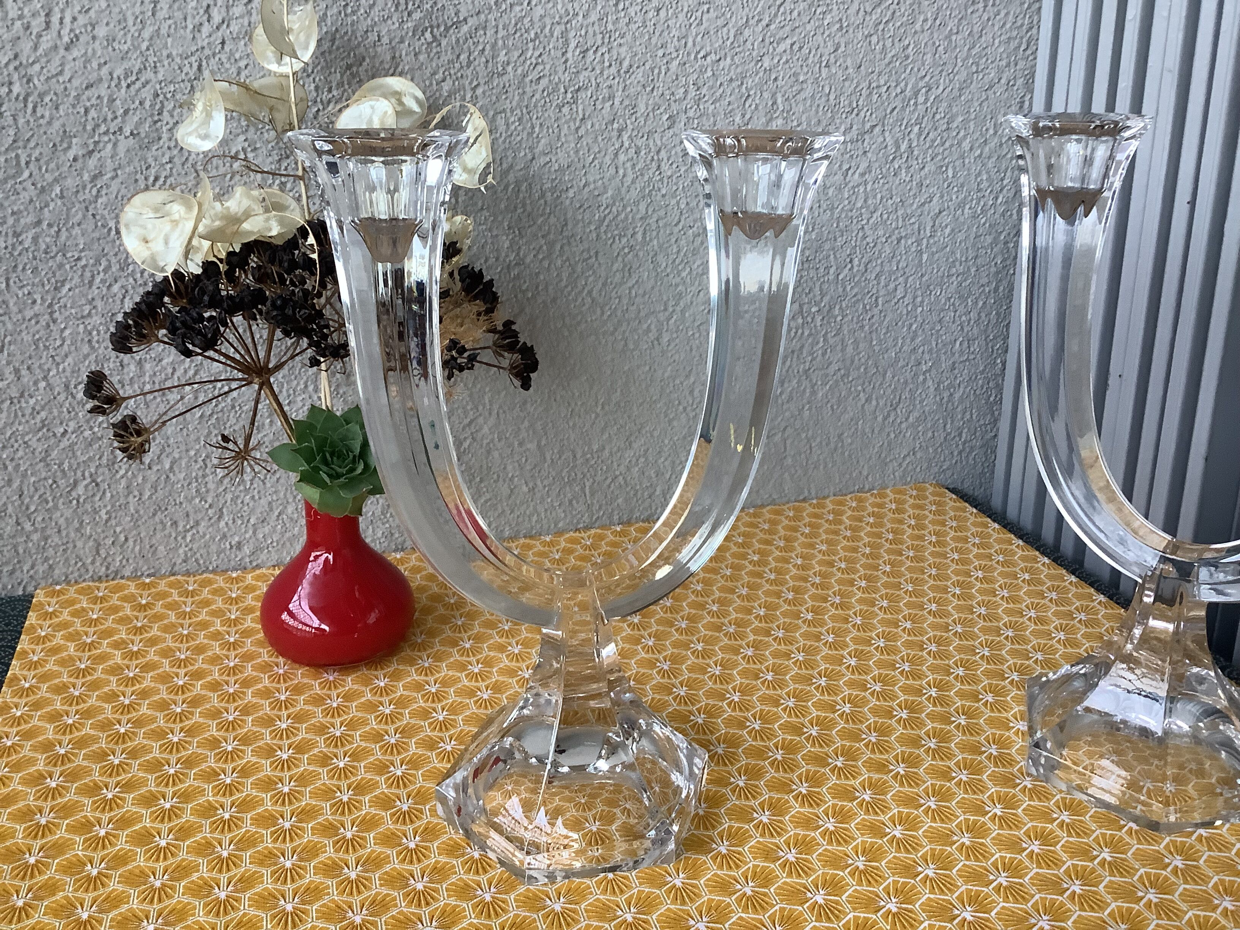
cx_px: 620
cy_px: 465
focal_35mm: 31
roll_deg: +0.5
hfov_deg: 58.4
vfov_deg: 45.4
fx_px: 1110
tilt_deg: -19.4
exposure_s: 1/50
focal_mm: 3.3
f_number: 2.4
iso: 200
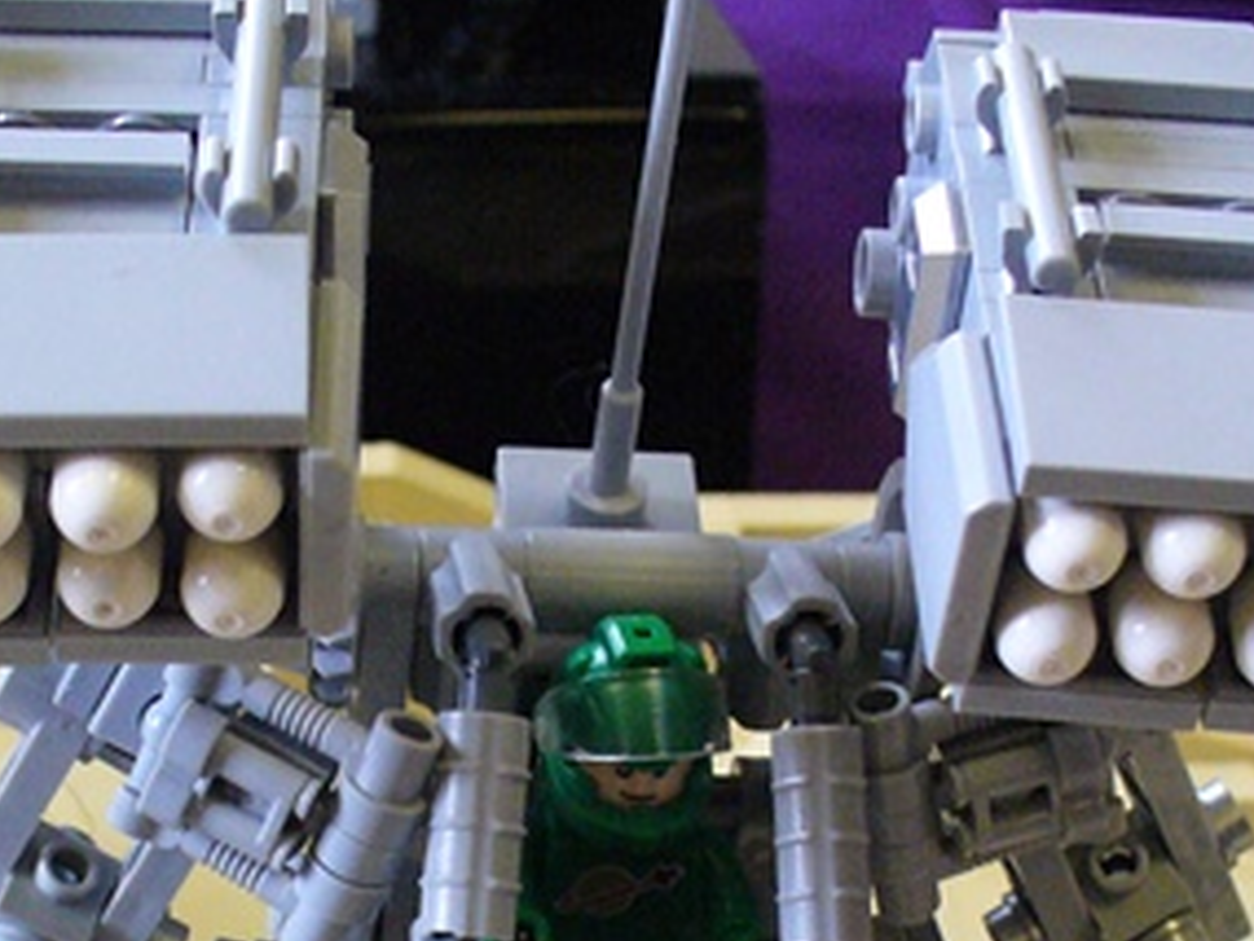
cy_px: 1025
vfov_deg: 17.2
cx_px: 590
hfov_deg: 23.5
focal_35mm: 83
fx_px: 3008
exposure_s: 1/80
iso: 400
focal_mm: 6.1
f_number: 2.8
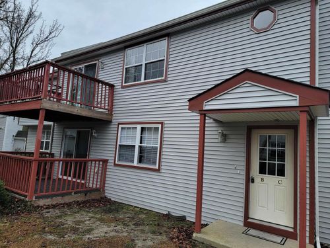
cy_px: 124
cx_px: 165
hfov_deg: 71.6
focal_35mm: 24
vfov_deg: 56.8
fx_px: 229
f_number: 1.8
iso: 16
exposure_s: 1/463
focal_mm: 6.7
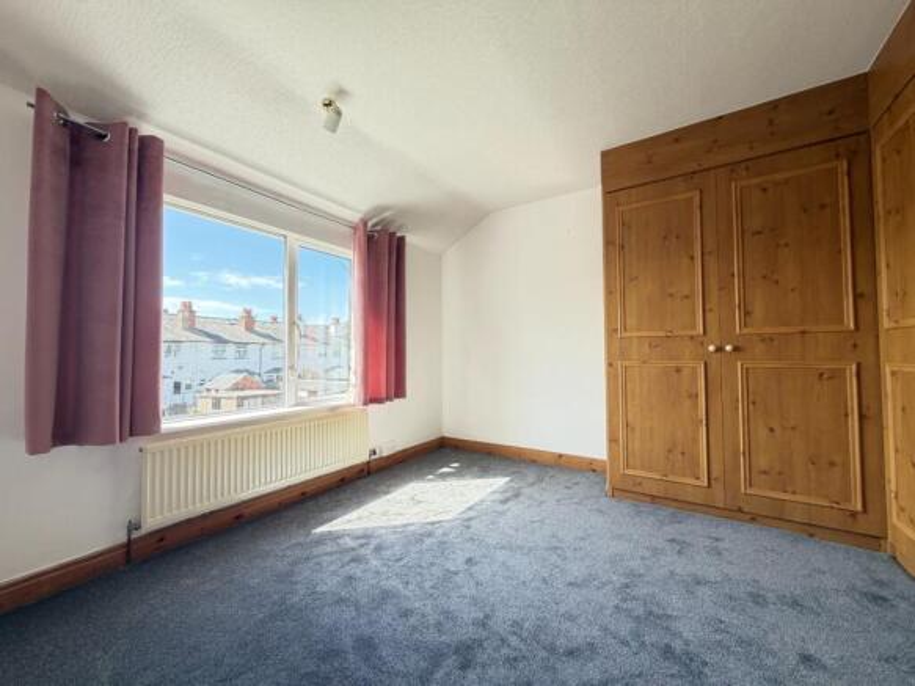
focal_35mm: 14
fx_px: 370
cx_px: 458
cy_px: 343
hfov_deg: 102.1
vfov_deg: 85.7
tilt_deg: +1.5
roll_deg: +1.1
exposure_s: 1/121
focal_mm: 2.22
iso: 125
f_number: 2.2
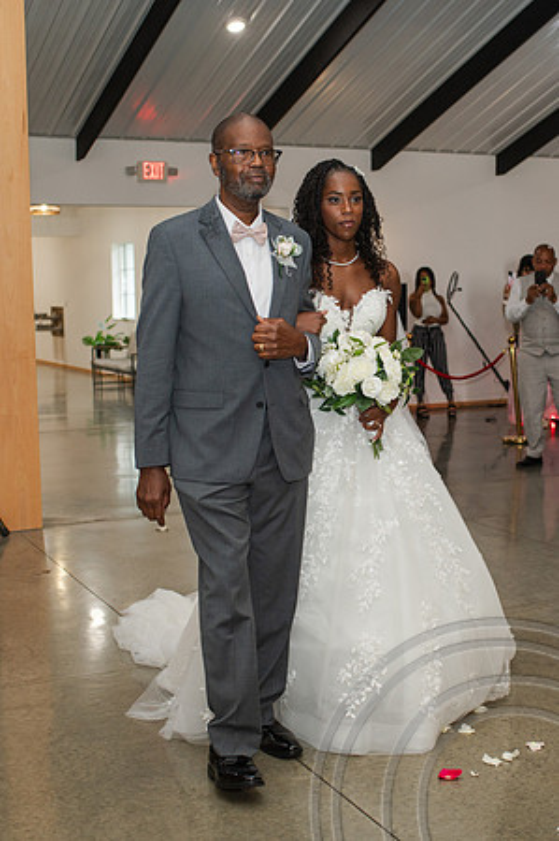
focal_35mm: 53
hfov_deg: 25.2
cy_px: 422
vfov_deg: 37.4
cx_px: 372
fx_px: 1244
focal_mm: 35
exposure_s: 1/200
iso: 800
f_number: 3.2
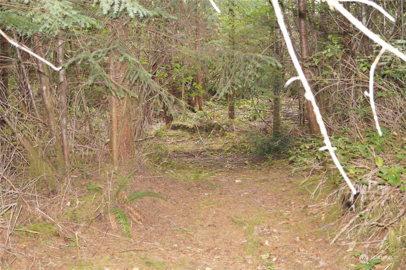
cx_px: 203
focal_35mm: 45
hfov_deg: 43.6
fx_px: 507
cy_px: 135
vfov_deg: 29.8
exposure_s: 1/80
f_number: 4.5
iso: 2500
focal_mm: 30
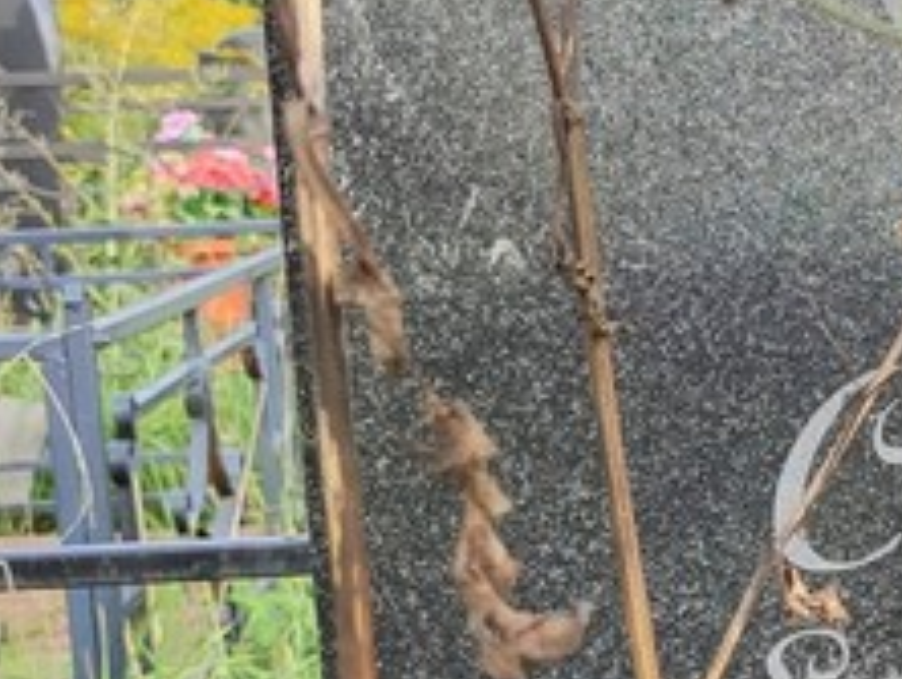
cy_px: 618
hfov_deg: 21.2
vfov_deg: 16.2
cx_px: 825
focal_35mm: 90
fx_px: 2348
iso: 50
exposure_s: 1/231
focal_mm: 6.04
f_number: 1.9
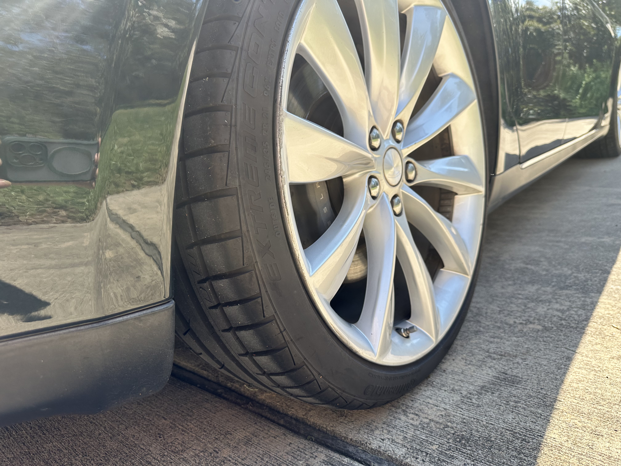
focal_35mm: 24
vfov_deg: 56.8
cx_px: 310
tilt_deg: -13.4
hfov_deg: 71.6
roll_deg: +6.9
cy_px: 233
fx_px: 431
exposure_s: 1/952
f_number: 1.78
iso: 80
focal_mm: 6.86
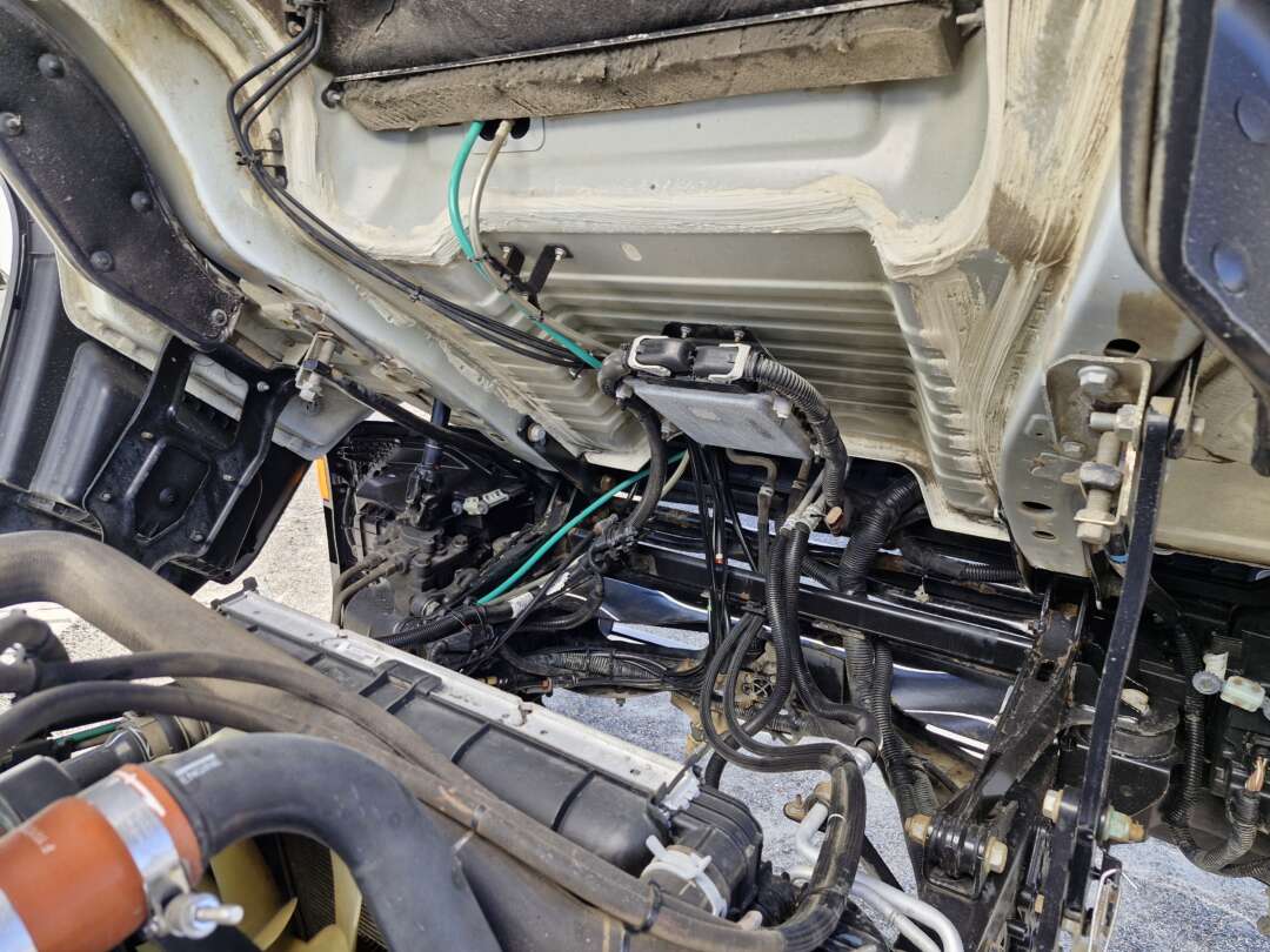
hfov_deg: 73.9
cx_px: 635
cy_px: 476
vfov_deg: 58.9
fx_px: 844
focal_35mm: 23
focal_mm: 5.54
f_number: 1.8
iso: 50
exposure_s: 1/180
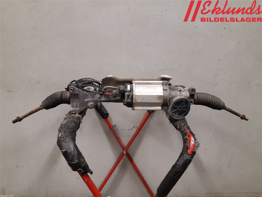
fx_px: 197
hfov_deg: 67.3
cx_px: 131
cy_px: 98
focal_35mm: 26
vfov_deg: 53.1
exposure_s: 1/50
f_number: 1.7
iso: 160
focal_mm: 3.93
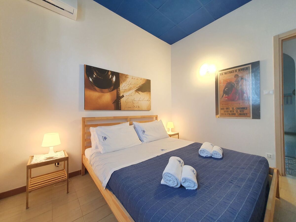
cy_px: 111
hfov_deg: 106.2
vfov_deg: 89.9
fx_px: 111
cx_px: 148
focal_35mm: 13
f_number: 2.2
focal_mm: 1.8
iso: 160
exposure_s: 1/50
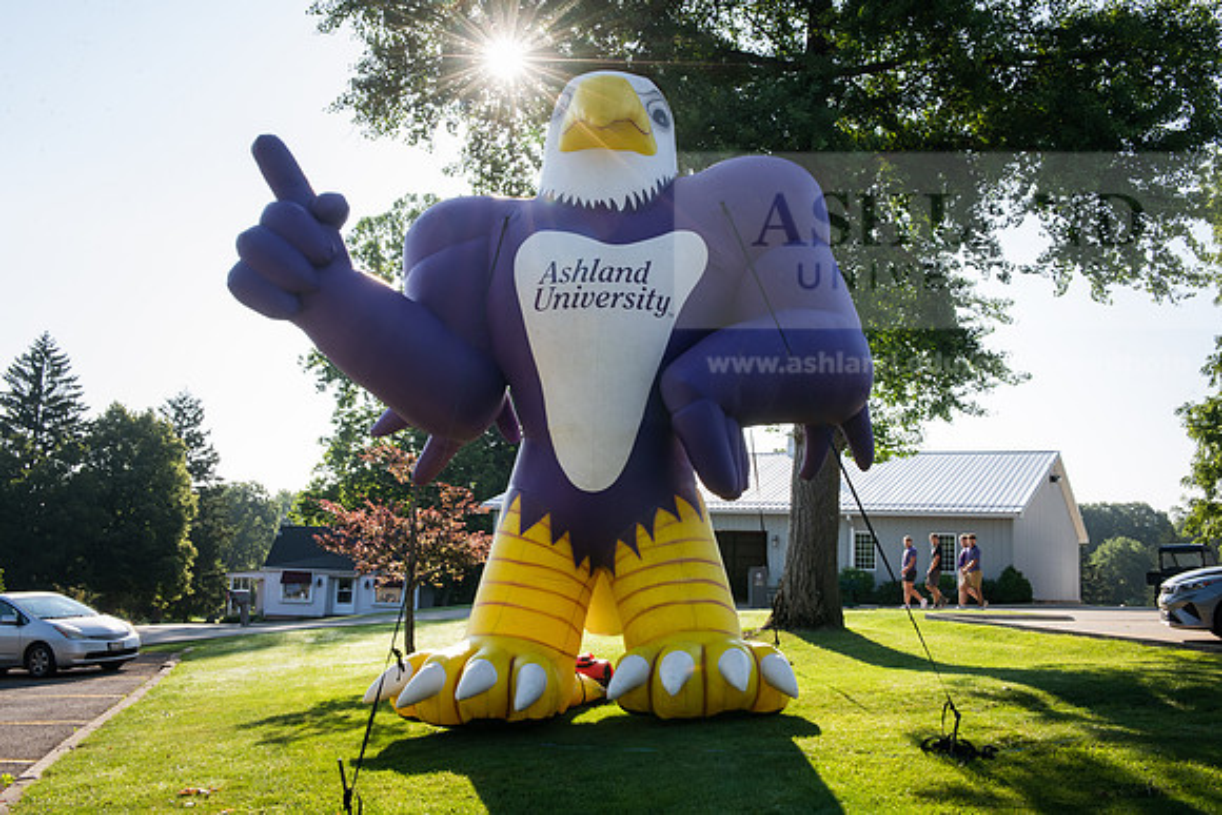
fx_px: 1222
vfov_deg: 36.9
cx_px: 611
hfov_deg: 53.1
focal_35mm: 36
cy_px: 408
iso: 320
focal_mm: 36
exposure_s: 1/60
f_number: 20
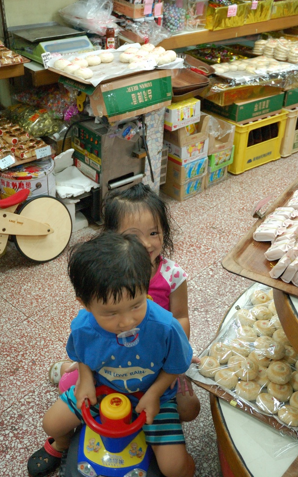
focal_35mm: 42
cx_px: 154
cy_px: 239
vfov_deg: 47.7
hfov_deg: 30.9
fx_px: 539
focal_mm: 27
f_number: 3.8
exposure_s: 1/80
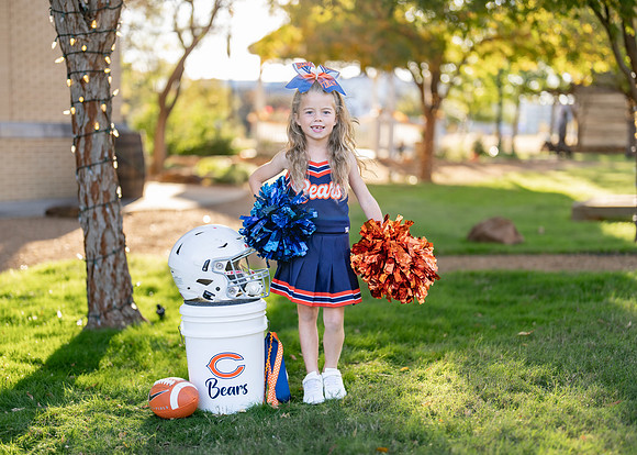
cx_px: 312
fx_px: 1015
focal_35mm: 56
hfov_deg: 34.8
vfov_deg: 25.2
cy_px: 238
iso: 100
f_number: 1.2
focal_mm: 50
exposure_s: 1/800
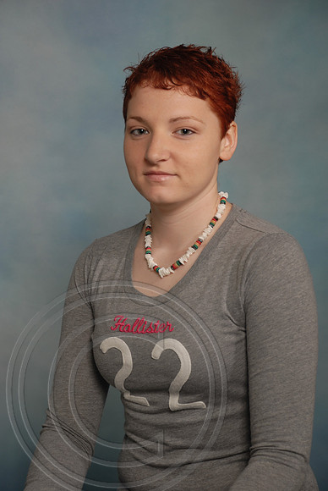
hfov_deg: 13.1
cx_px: 164
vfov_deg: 19.4
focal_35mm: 105
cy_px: 246
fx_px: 1431
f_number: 5.6
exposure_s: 1/125
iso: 100
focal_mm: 70
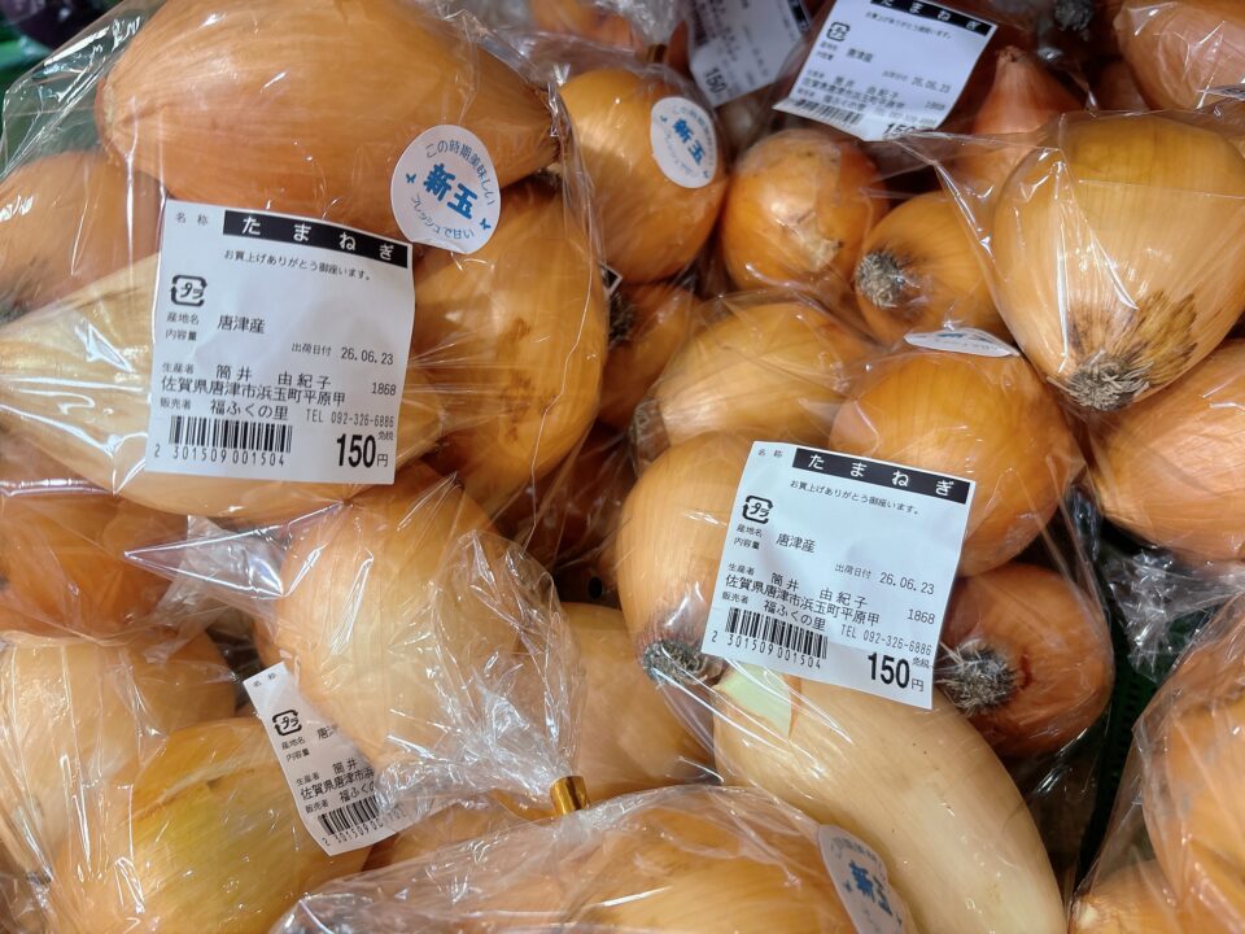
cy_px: 467
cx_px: 622
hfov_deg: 67.3
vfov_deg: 53.1
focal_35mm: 26
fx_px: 935
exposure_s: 1/60
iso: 100
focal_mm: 5.96
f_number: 1.6
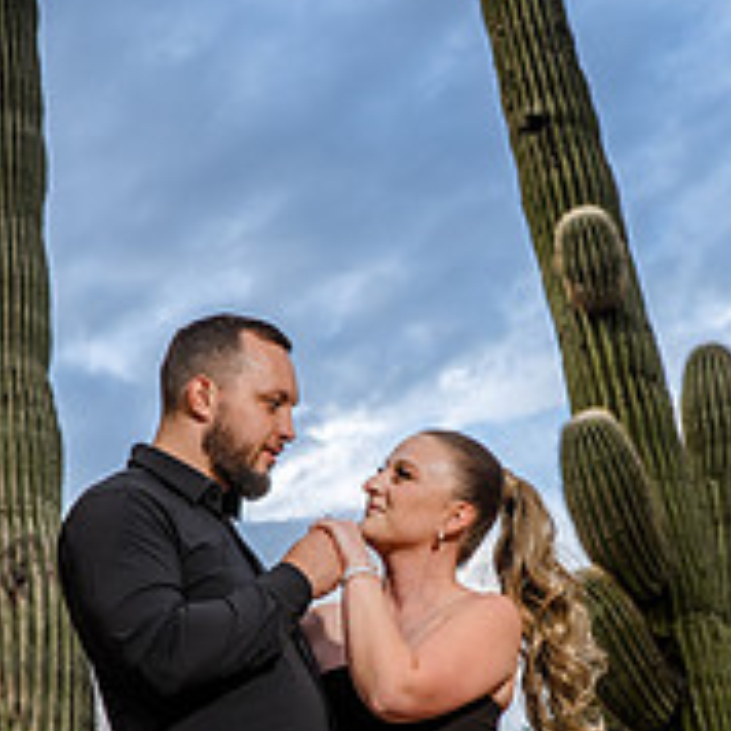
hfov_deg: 19.3
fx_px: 2150
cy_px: 600
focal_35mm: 90
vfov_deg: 19.1
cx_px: 345
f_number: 5.6
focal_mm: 42
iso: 250
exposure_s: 1/250
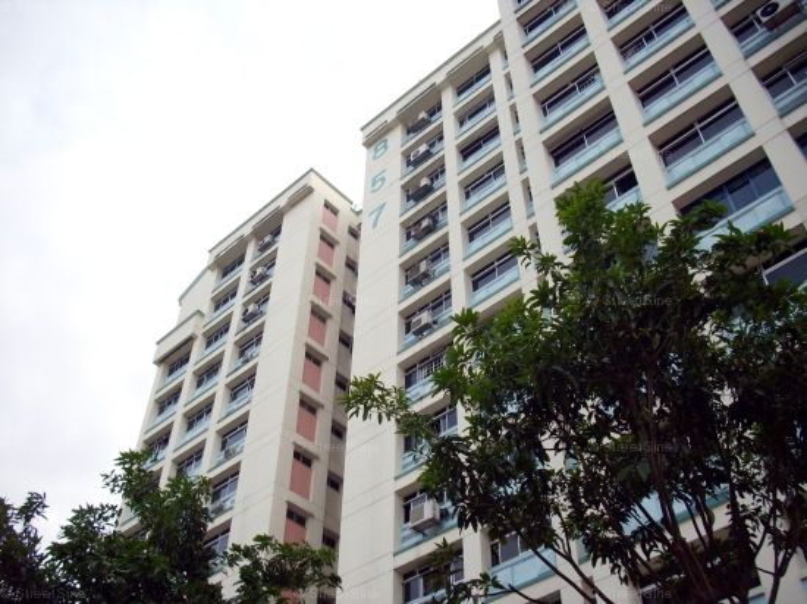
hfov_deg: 50.2
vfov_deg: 38.6
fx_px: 862
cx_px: 404
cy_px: 302
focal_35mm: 37
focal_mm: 6.2
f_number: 2.8
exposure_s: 1/125
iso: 80
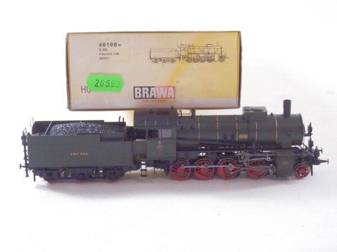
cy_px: 126
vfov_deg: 22.3
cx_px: 168
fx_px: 643
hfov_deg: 29.4
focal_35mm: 66
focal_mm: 11.9
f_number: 4.4
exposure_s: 1/160
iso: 2000
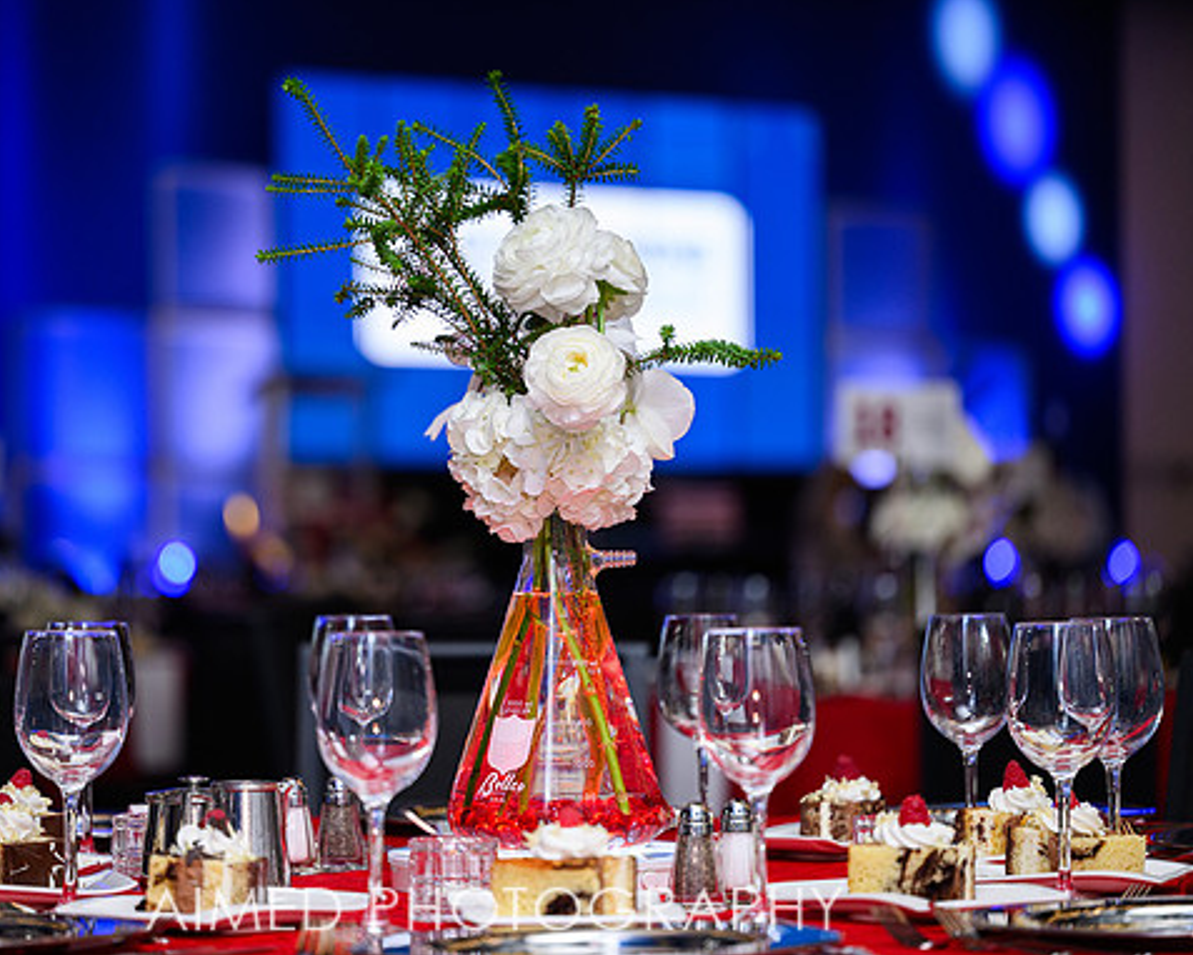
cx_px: 498
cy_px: 474
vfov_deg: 12.8
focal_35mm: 121
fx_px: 4274
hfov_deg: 15.9
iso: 800
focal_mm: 105
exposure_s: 1/200
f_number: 2.8
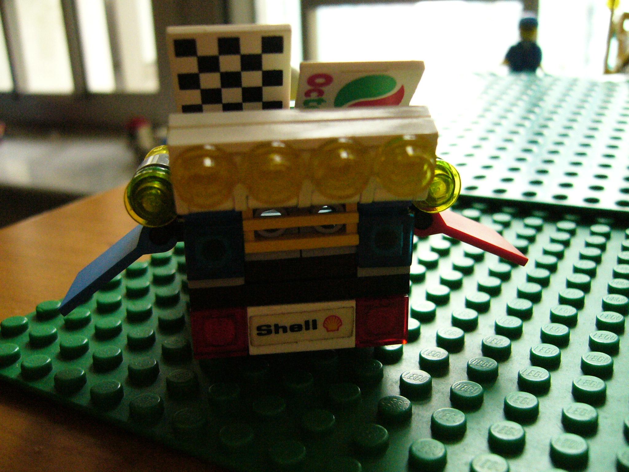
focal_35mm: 35
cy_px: 236
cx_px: 314
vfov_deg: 40.7
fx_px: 636
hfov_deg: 52.6
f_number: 2.8
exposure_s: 1/250
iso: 400
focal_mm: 5.8
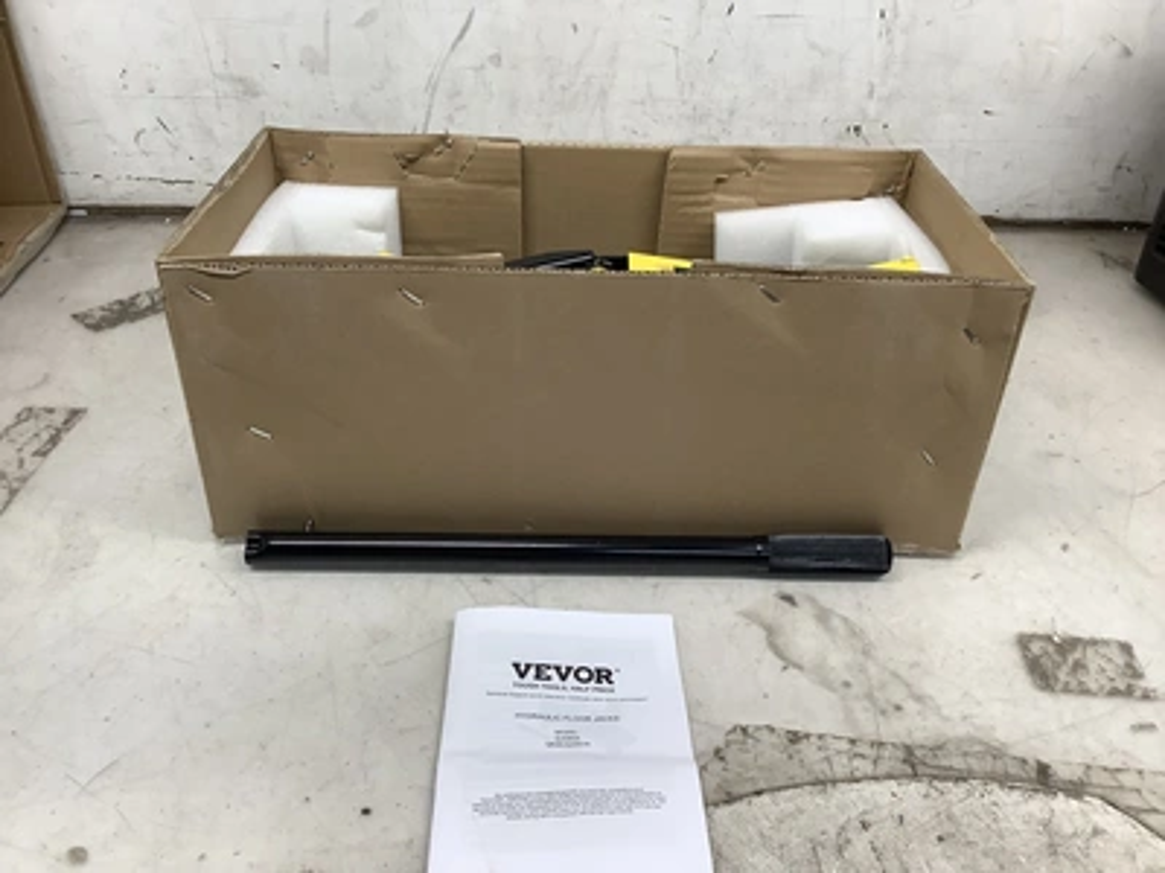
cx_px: 582
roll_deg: -2.0
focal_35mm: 31
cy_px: 436
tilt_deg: -34.6
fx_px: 1043
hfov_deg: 58.4
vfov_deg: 45.4
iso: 100
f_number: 2.4
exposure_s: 1/120
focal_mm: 3.3
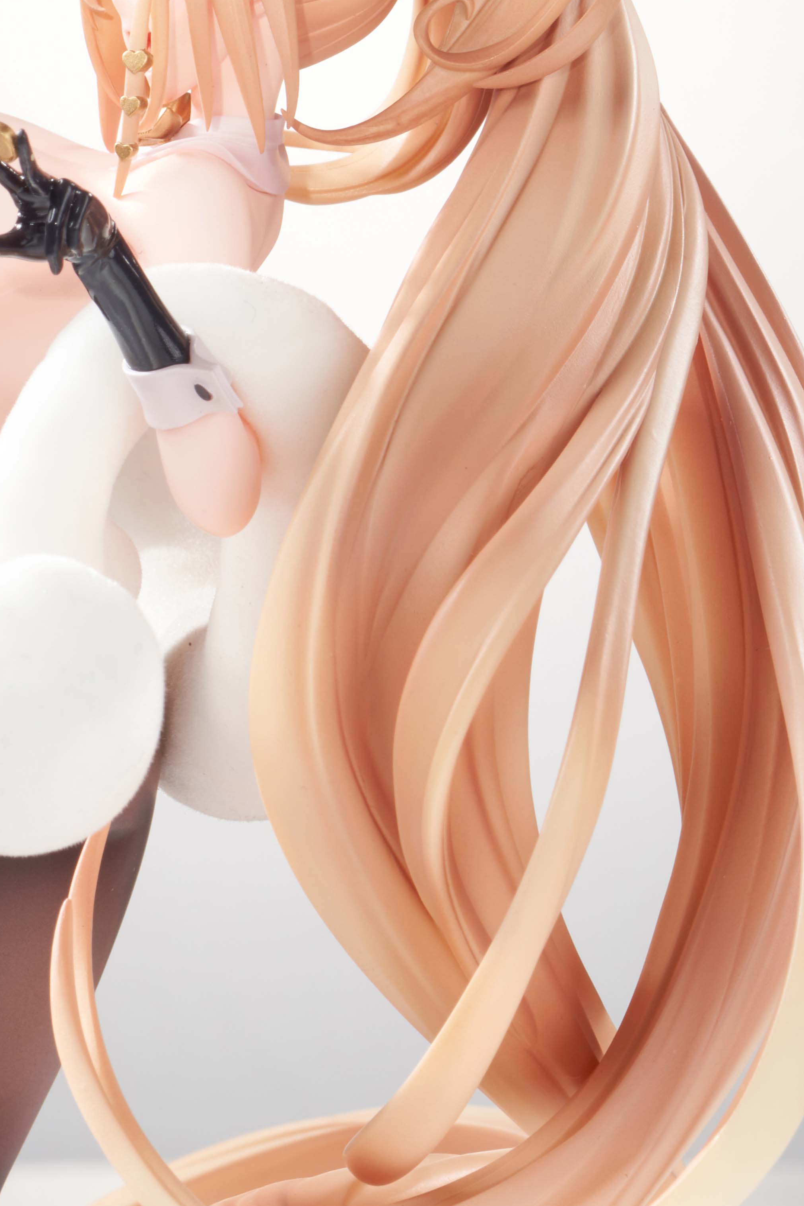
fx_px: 9446
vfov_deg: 7.3
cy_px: 785
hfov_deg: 4.9
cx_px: 200
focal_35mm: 282
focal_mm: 90
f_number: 16
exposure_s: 1/13
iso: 100
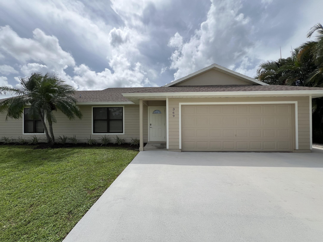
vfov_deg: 89.9
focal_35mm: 13
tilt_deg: -0.2
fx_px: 121
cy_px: 121
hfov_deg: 106.2
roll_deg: +1.1
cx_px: 162
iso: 32
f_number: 1.8
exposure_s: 1/1815
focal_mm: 1.57
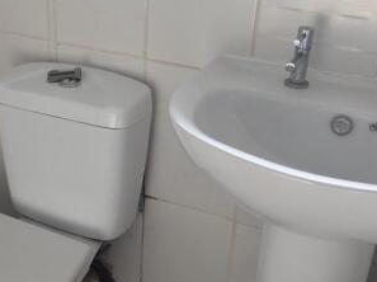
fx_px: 620
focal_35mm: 57
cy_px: 166
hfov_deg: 33.5
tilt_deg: -29.6
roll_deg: +0.1
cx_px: 119
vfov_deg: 25.6
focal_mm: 4.15
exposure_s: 1/100
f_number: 2.2
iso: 50
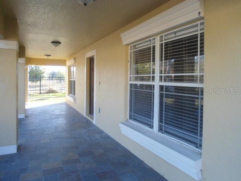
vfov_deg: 53.1
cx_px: 120
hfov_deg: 67.3
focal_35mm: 26
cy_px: 90
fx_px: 181
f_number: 2.8
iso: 200
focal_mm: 4.7
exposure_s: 1/250
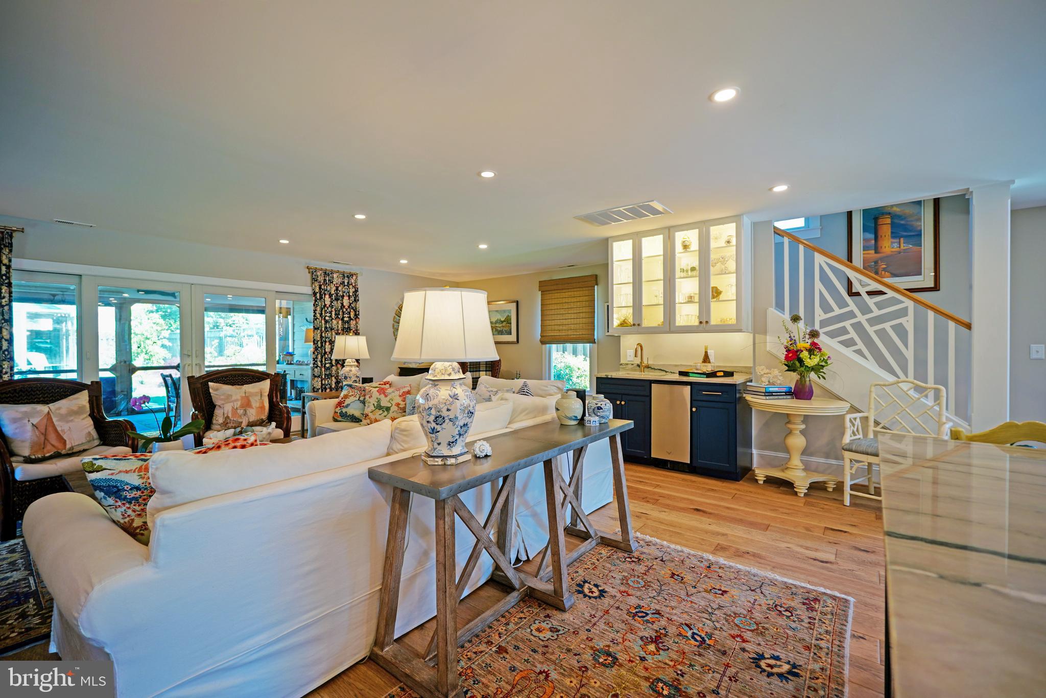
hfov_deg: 100.4
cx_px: 523
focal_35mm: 15
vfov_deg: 77.3
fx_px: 436
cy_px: 349
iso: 125
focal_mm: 10
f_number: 2.8
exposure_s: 1/30
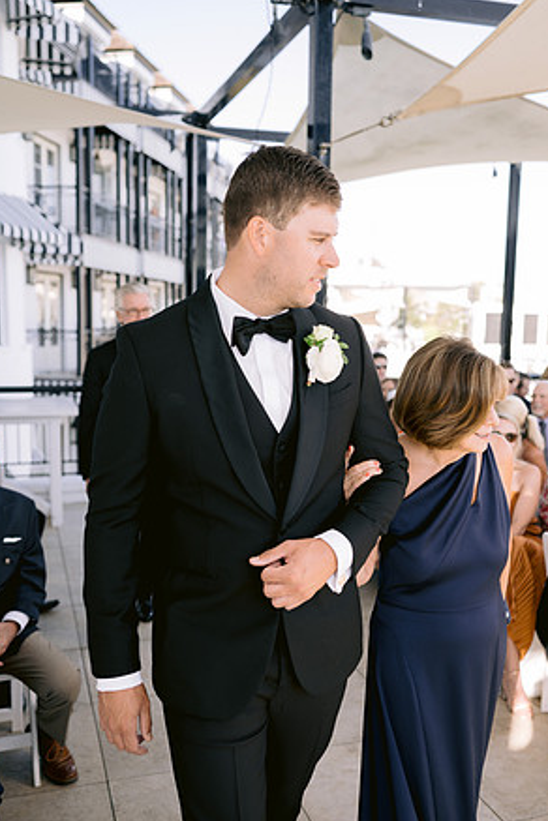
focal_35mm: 36
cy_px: 418
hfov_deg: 36.9
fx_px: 822
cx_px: 272
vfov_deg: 53.1
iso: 200
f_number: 2.8
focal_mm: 35
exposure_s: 1/500
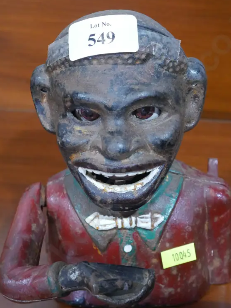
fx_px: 809
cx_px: 129
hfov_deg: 16.2
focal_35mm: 91
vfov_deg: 21.5
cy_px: 167
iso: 2500
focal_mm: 33
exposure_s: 1/80
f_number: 5.4
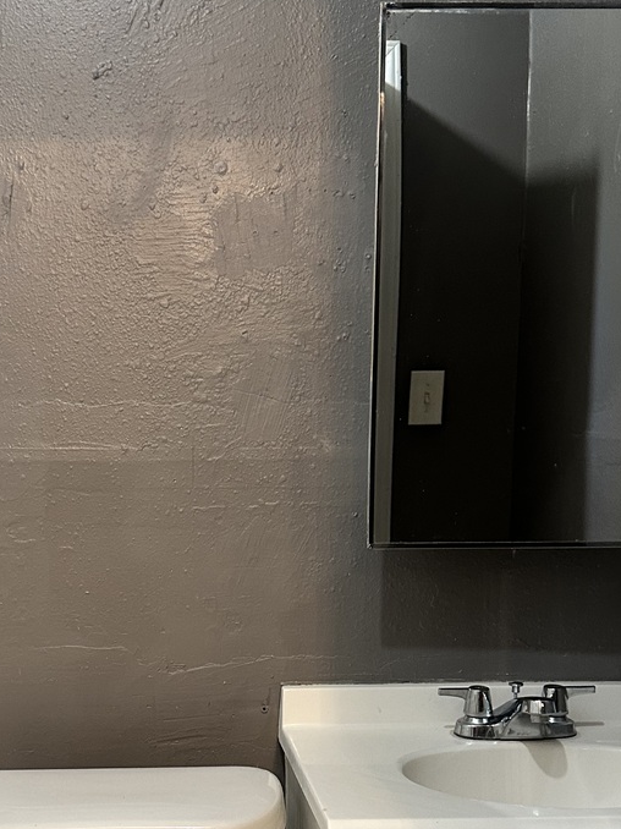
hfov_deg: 28.3
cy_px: 597
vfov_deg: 36.8
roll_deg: +0.5
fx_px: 1221
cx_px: 180
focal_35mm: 51
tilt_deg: -9.5
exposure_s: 1/60
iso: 320
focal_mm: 6.86
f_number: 1.78
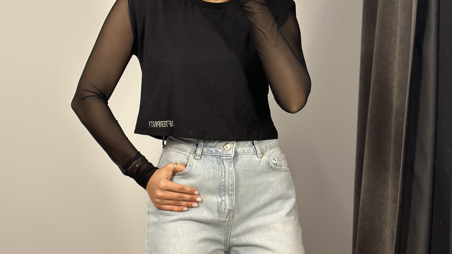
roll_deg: -0.5
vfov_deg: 17.2
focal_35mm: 70
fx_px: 839
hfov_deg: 30.2
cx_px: 225
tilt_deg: -25.3
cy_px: 102
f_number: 1.78
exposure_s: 1/50
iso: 80
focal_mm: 6.86
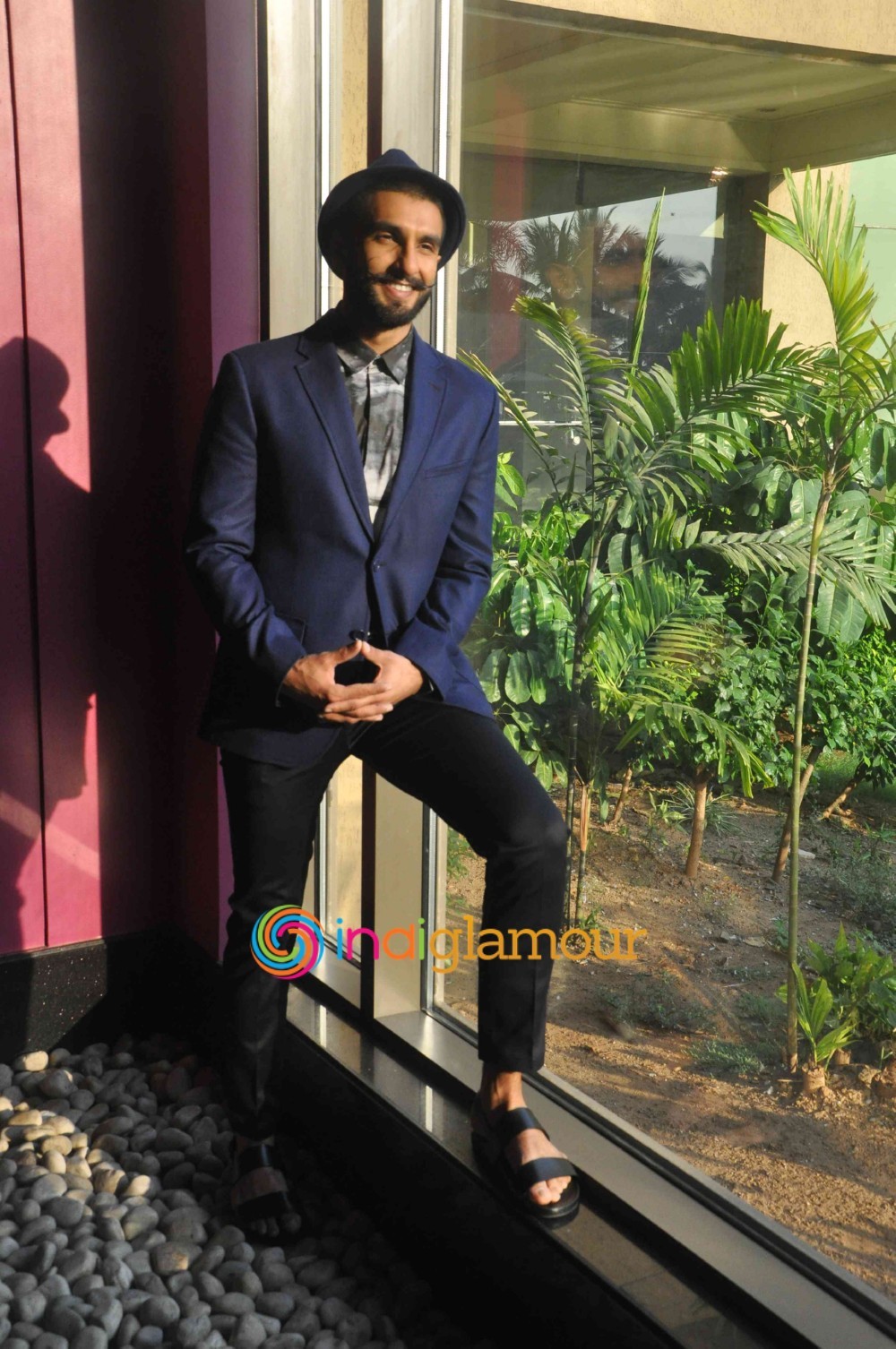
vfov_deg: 46.5
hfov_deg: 31.8
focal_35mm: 42
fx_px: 1572
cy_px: 674
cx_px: 448
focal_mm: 28
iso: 1000
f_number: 10
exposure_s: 1/160
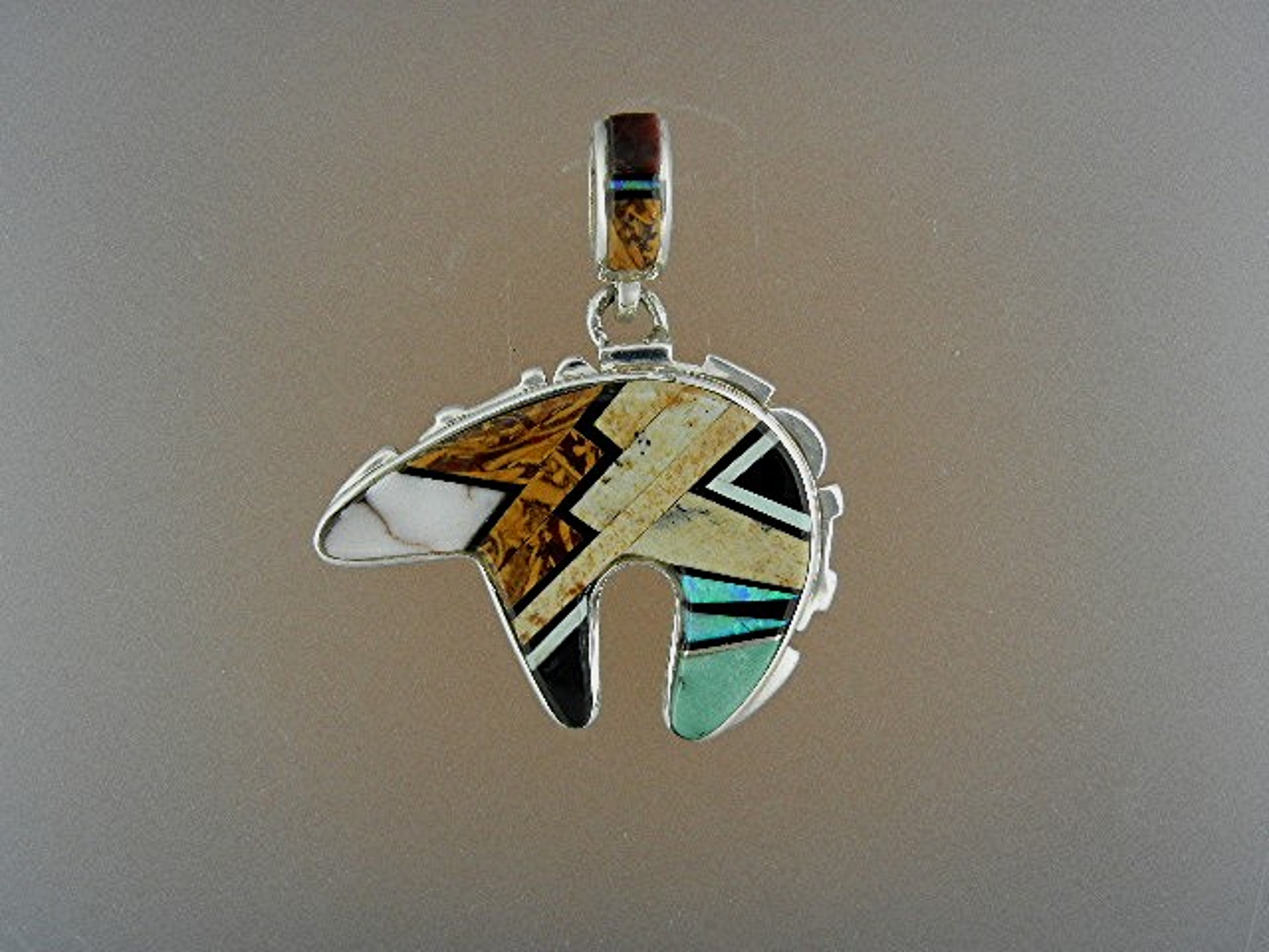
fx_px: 1650
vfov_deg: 32.2
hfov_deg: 42.1
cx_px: 634
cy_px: 476
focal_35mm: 45
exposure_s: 1/20.5
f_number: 3.8
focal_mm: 8.1
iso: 400
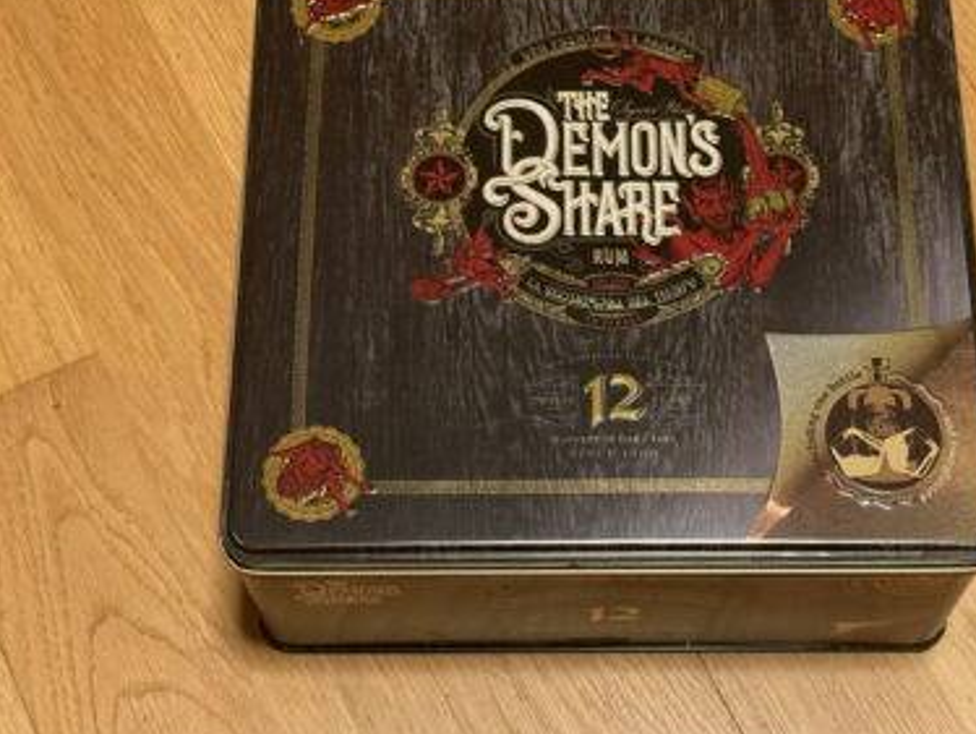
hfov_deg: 28.5
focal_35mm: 68
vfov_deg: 21.6
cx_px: 603
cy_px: 277
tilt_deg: -64.0
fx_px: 1918
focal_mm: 6.76
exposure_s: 1/40
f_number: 1.78
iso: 320
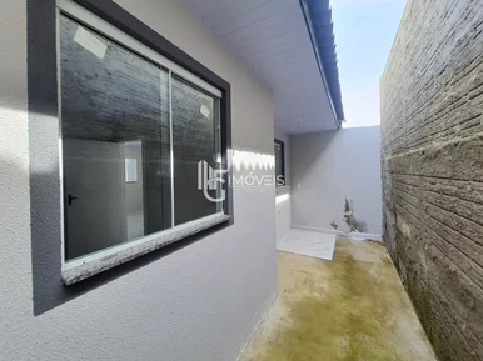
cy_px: 180
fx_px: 181
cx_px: 242
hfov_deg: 106.2
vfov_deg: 89.9
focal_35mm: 13
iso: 50
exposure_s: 1/270
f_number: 2.2
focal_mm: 1.74
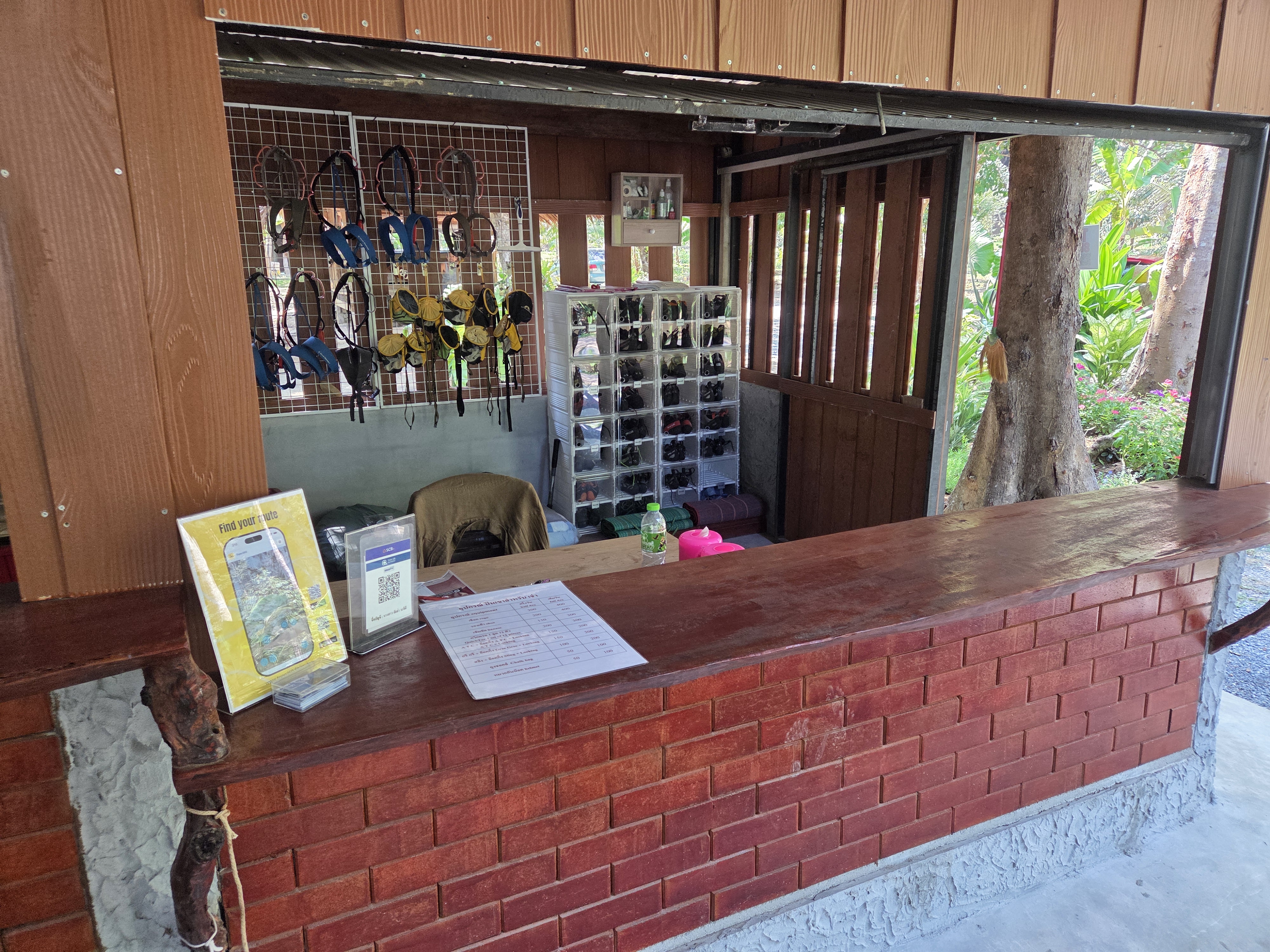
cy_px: 476
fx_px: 844
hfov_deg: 73.9
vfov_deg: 58.9
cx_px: 635
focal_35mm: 23
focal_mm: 5.4
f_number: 1.8
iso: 160
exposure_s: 1/180
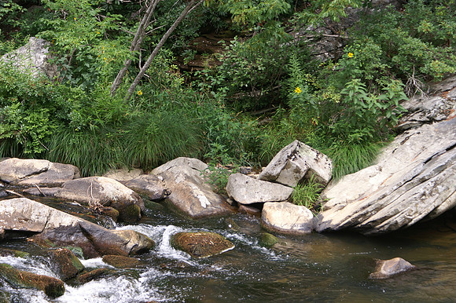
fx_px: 1329
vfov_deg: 13.0
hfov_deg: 19.5
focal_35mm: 105
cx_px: 228
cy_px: 152
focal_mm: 70
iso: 100
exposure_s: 1/160
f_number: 5.6
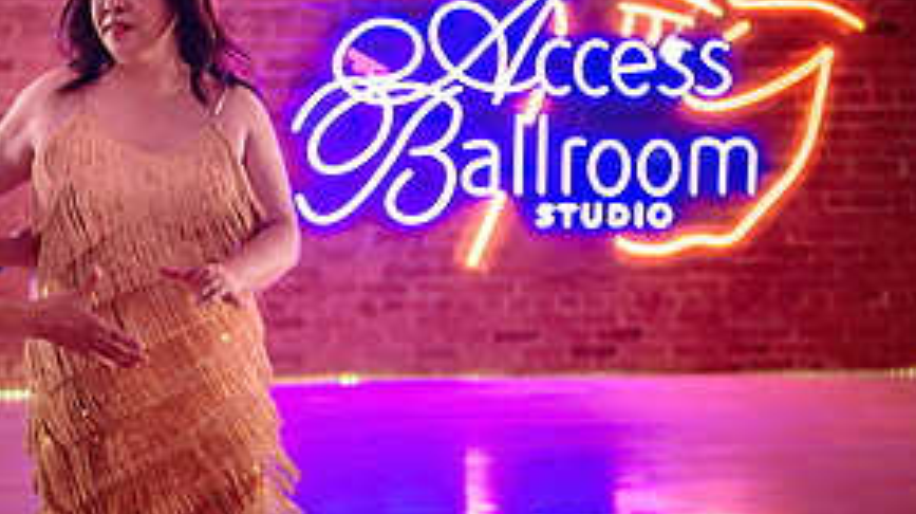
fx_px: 1650
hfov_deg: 31.0
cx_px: 384
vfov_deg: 17.6
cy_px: 367
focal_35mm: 68
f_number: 1.4
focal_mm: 28
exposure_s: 1/250
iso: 2500
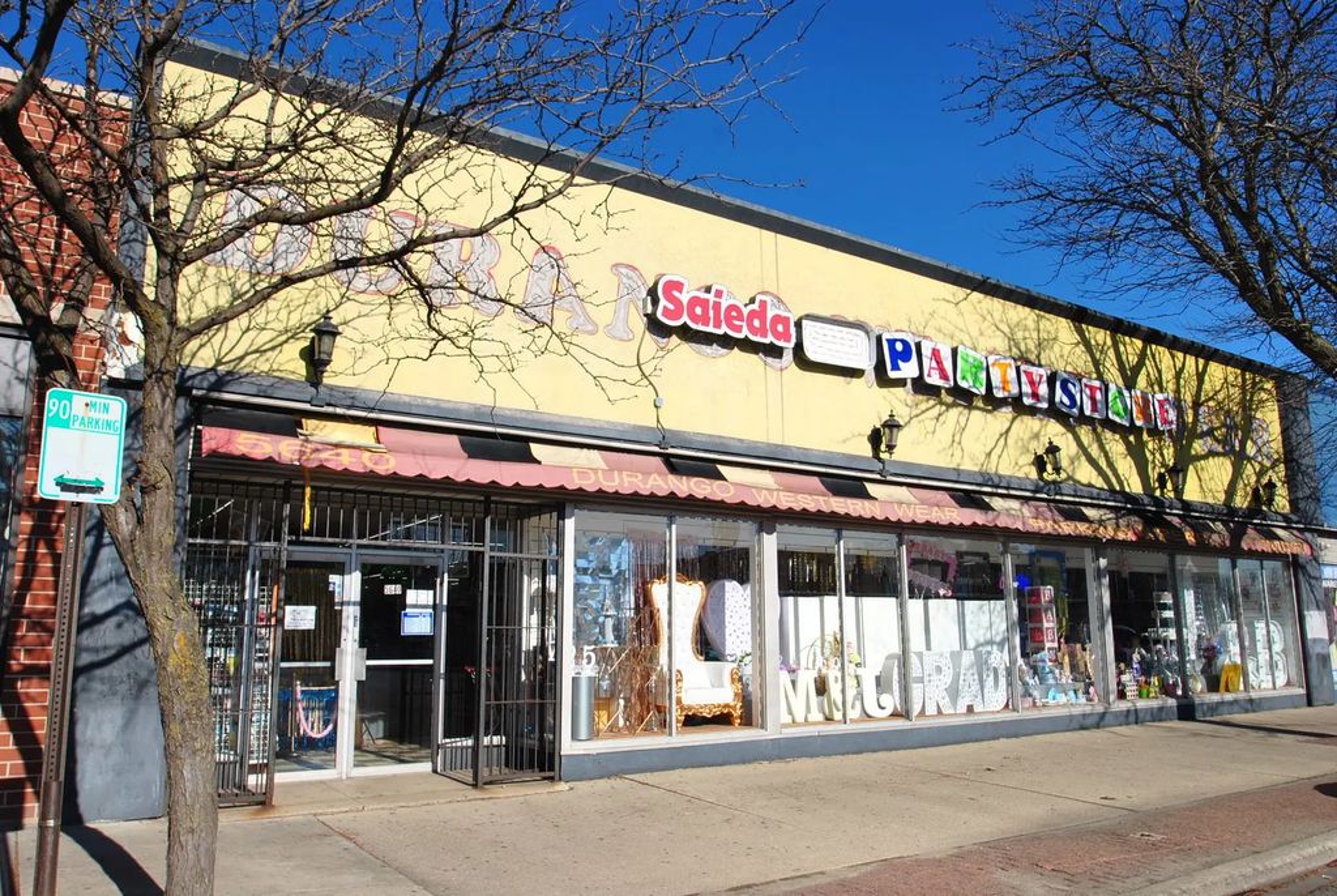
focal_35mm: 26
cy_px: 448
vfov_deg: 50.6
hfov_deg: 70.4
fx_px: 948
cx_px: 668
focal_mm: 17
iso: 100
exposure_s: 1/250
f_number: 10
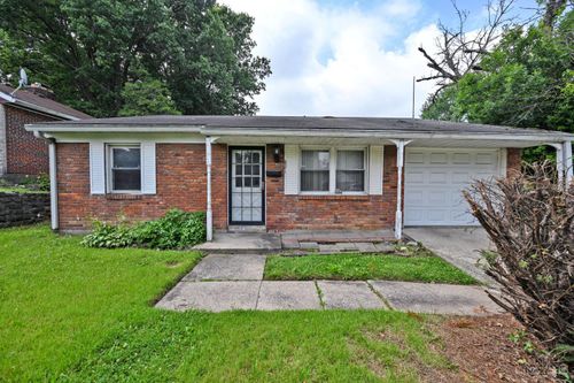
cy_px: 192
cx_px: 287
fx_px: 223
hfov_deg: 104.3
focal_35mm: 14
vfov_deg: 81.2
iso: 100
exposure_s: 1/320
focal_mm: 14
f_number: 6.3
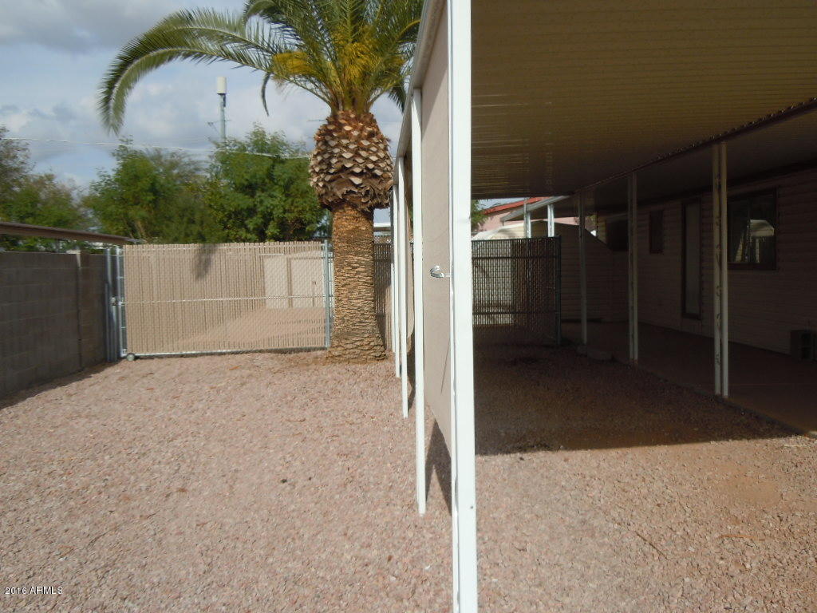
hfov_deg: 60.0
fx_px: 708
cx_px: 408
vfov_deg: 46.8
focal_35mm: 30
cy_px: 306
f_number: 7
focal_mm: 5.4
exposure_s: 1/400
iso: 100
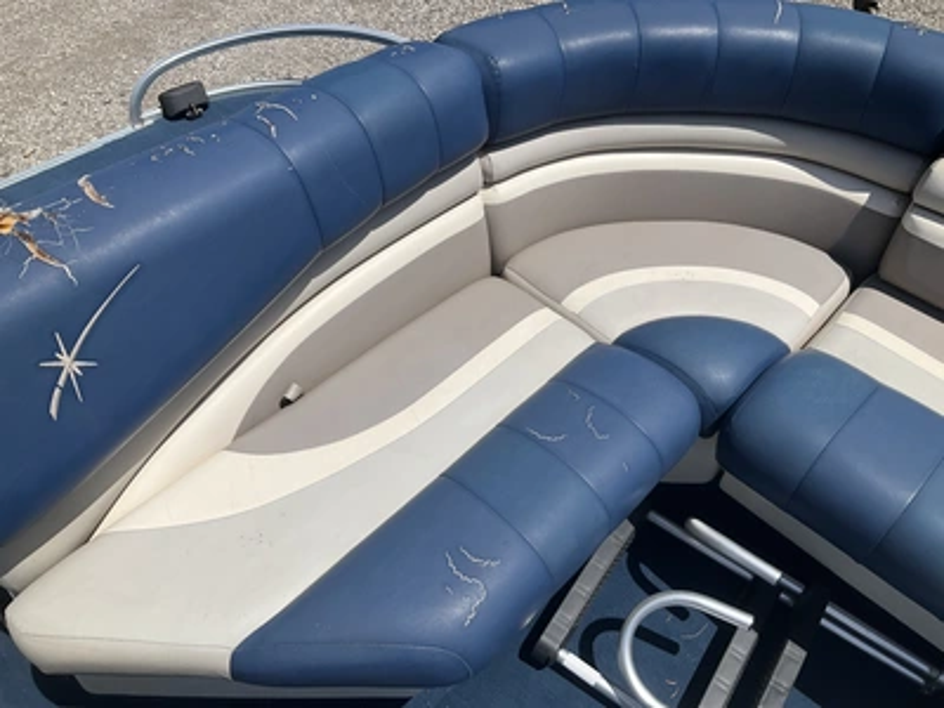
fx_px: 791
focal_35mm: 29
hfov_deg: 61.7
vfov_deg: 48.2
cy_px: 354
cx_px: 472
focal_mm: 3
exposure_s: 1/3322
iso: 25
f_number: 1.8
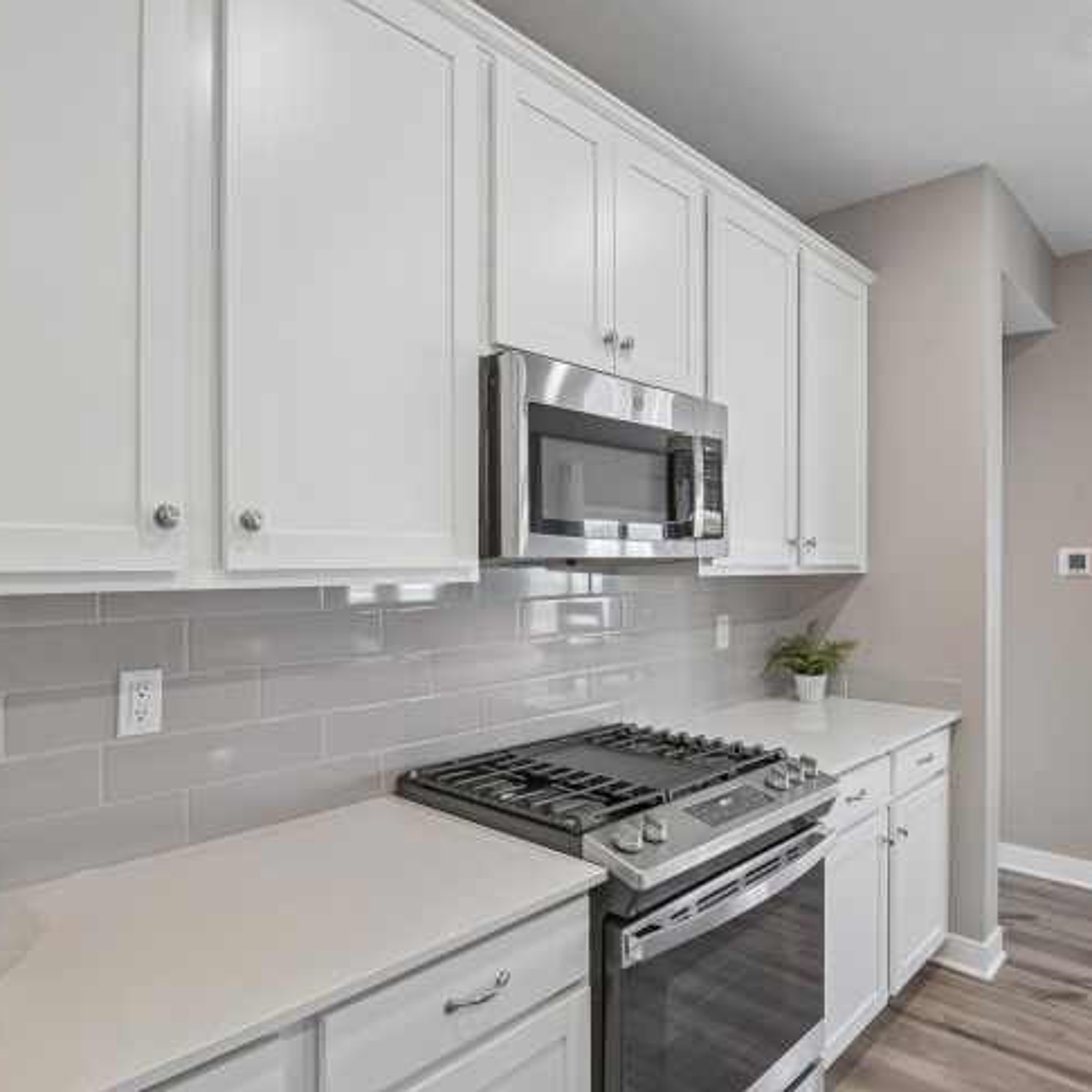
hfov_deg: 72.0
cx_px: 600
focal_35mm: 21
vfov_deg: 72.1
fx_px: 749
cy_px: 542
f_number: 8
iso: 400
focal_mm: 16
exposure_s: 1/15
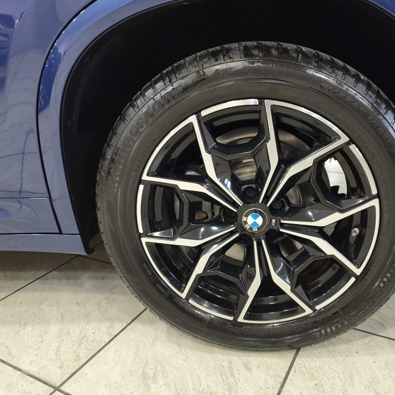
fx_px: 361
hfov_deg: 56.8
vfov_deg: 57.3
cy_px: 199
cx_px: 238
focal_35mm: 28
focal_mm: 5.35
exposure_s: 1/33.3
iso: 800
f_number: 1.7
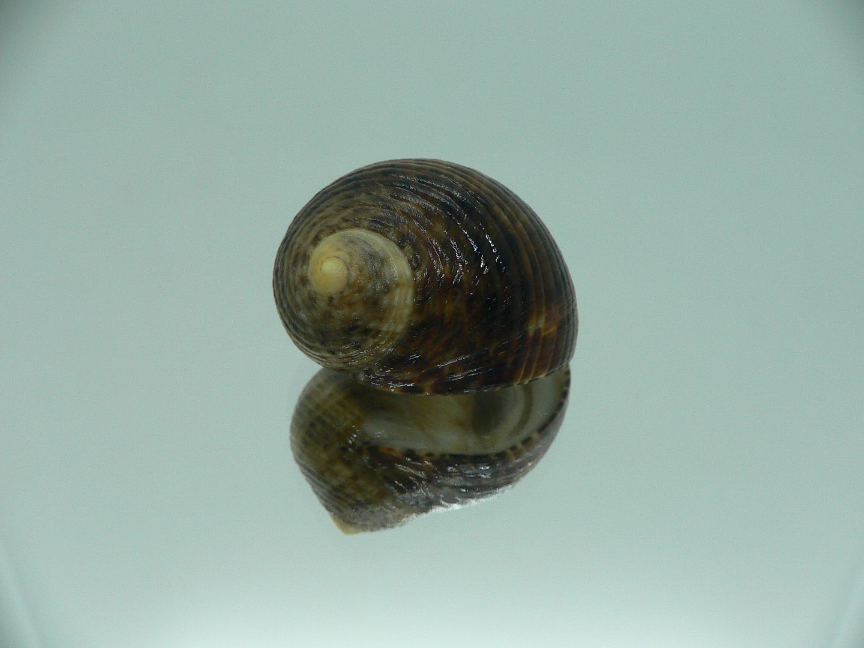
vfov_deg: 40.7
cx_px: 432
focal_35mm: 35
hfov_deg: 52.6
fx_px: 874
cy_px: 324
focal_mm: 4.6
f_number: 2.8
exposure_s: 1/60
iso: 100
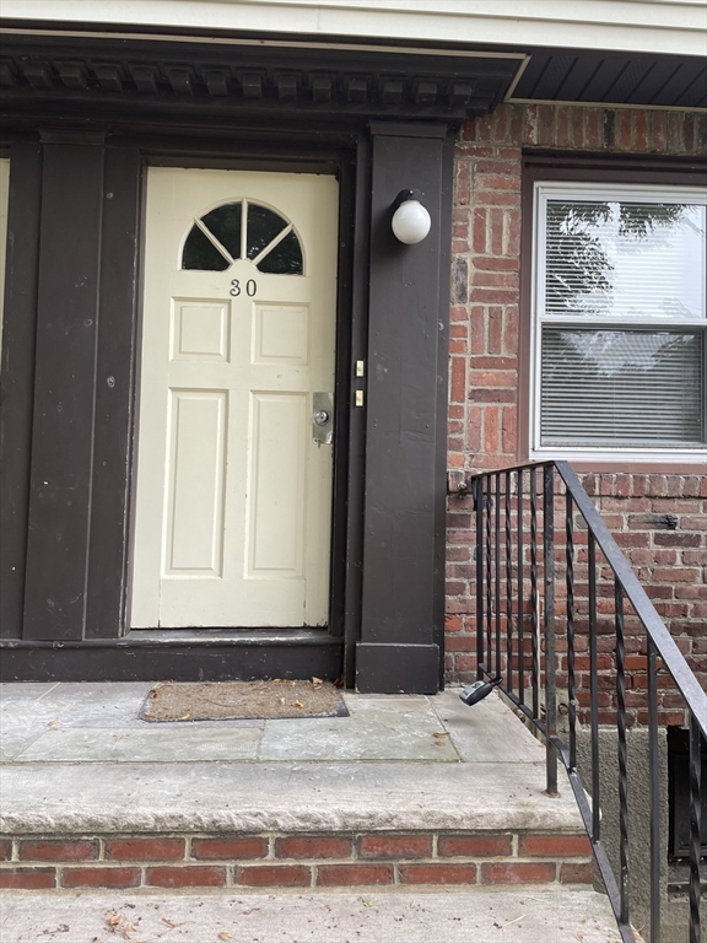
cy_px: 472
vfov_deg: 67.3
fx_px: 708
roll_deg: -0.6
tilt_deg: +4.7
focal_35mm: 26
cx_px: 354
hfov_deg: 53.1
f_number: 1.6
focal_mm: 4.2
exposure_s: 1/202
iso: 32
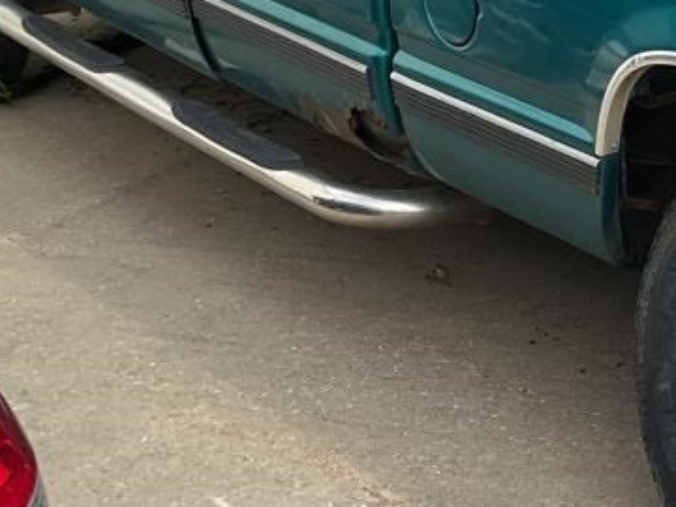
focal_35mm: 103
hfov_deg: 17.7
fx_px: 2011
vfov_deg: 14.3
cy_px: 77
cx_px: 905
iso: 16
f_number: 1.8
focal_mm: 3
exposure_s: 1/912
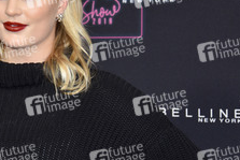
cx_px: 24
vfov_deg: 6.5
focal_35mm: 212
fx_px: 1414
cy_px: 76
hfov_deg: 9.7
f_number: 5.6
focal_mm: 105
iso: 640
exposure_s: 1/160
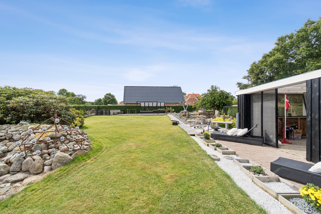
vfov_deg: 77.3
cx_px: 160
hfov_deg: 100.4
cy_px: 107
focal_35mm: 15
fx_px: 134
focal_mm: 10
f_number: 8
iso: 200
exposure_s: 1/400
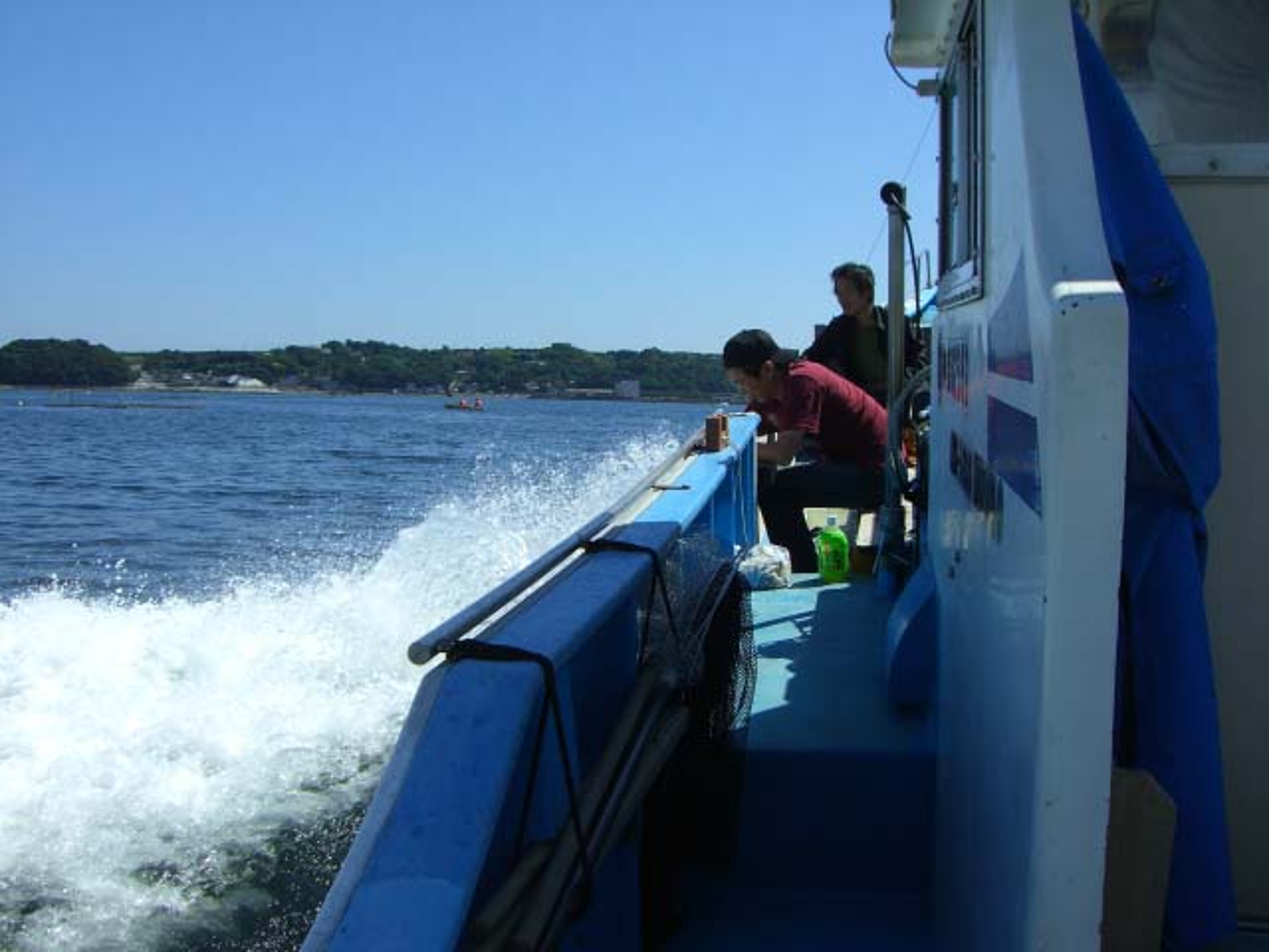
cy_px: 476
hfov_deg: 49.0
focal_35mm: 38
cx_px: 634
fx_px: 1393
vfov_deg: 37.7
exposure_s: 1/1000
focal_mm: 6.2
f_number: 4.3
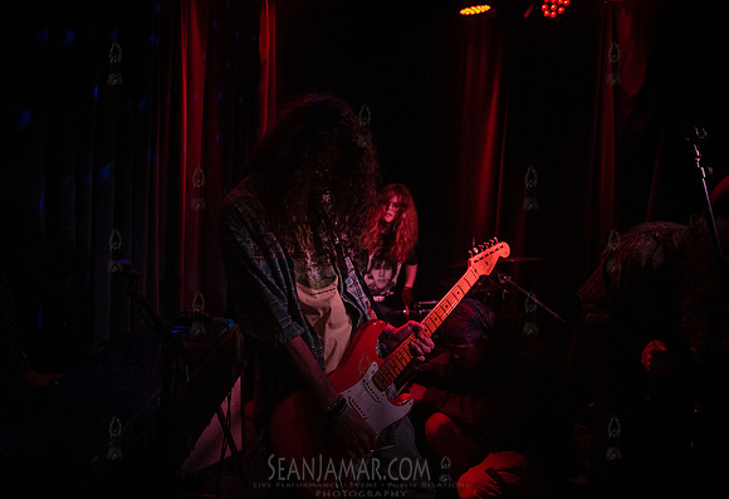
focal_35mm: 27
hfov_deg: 66.4
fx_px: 554
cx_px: 313
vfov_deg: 48.4
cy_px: 226
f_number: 2.8
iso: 10000
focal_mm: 24
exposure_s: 1/500
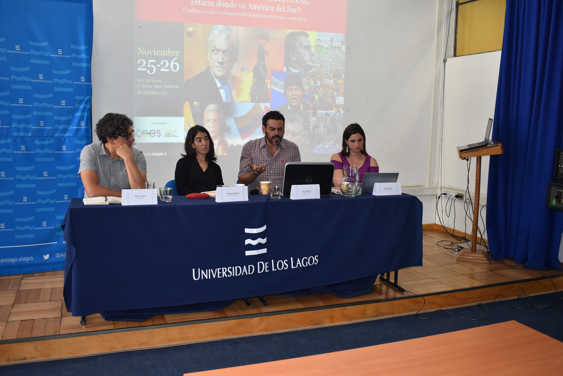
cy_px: 188
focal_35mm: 33
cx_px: 282
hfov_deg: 57.2
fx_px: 516
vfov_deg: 40.0
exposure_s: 1/80
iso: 800
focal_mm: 22
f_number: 4.5
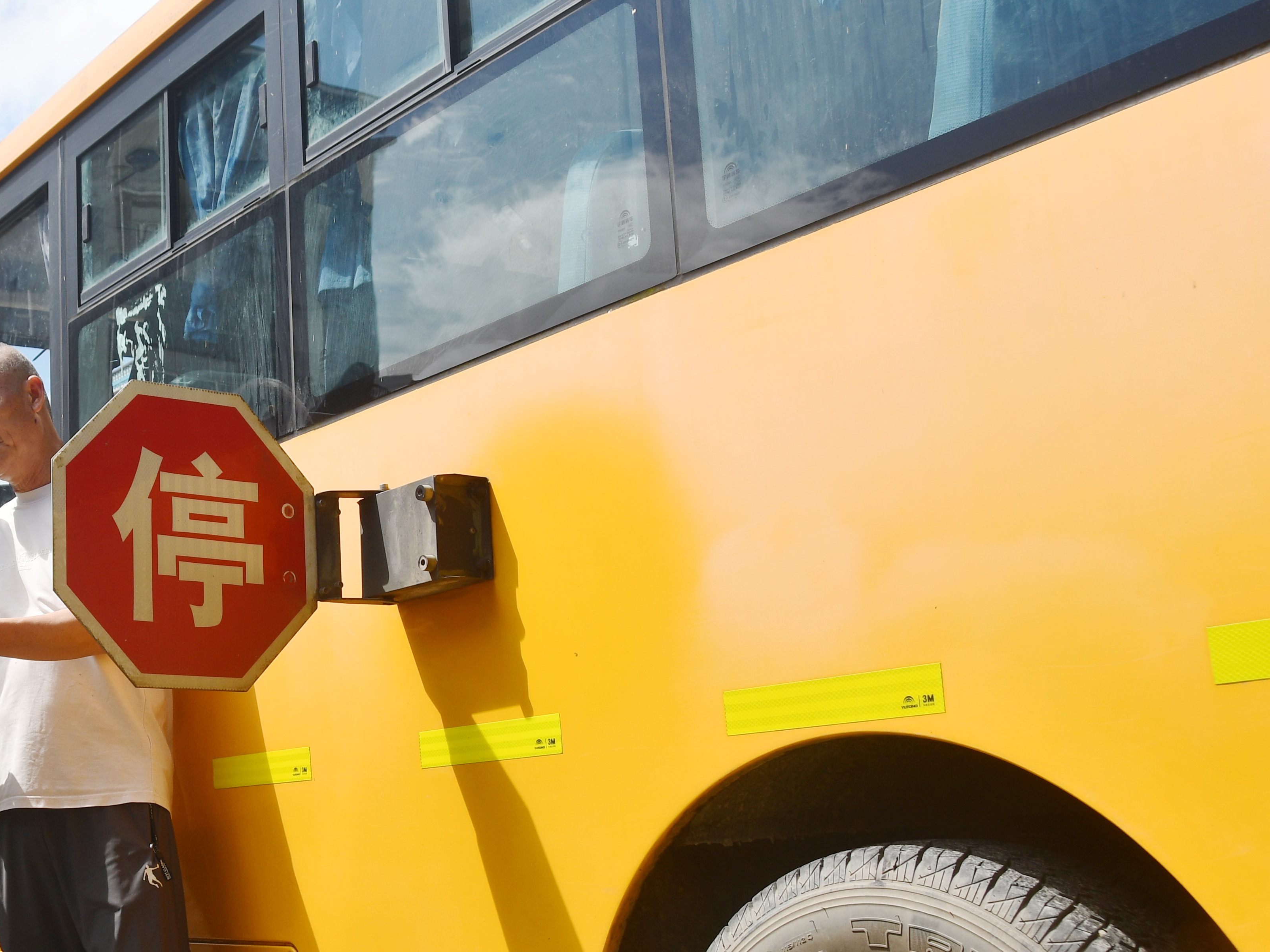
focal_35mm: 50
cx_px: 181
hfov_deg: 36.3
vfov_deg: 29.0
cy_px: 585
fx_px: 1834
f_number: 9
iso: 100
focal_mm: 20
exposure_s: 1/320
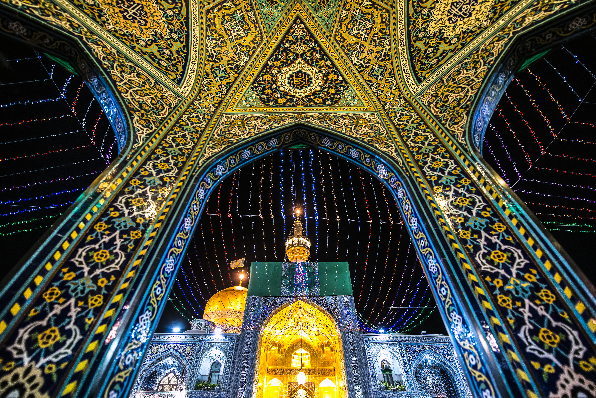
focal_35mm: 14
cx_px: 298
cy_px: 199
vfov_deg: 81.2
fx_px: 232
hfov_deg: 104.2
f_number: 3.2
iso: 1000
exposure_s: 1/60
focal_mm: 14
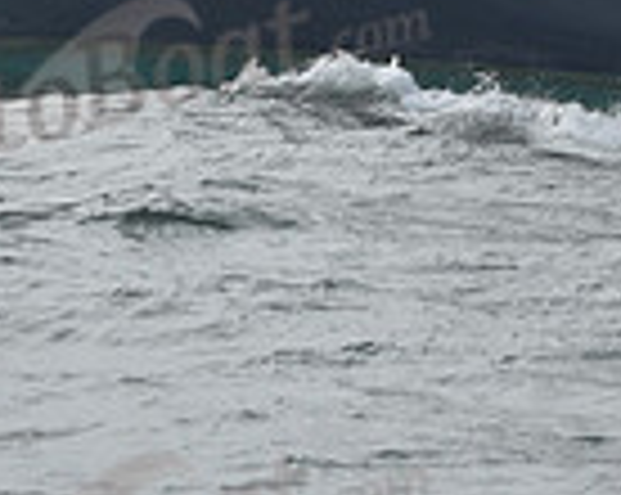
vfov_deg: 5.5
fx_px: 5065
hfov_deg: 7.0
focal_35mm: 276
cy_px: -209
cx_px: 666
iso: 200
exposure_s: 1/1250
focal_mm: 70
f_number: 7.1
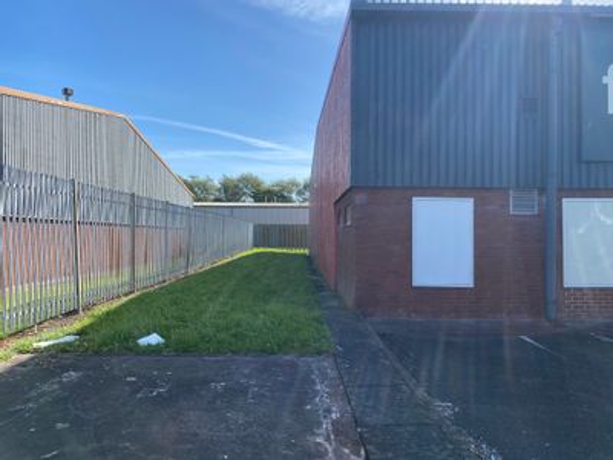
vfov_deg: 53.1
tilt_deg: +1.5
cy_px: 230
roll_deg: -0.3
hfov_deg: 67.3
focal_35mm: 26
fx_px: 460
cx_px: 306
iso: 32
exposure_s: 1/1838
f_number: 1.8
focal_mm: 4.25
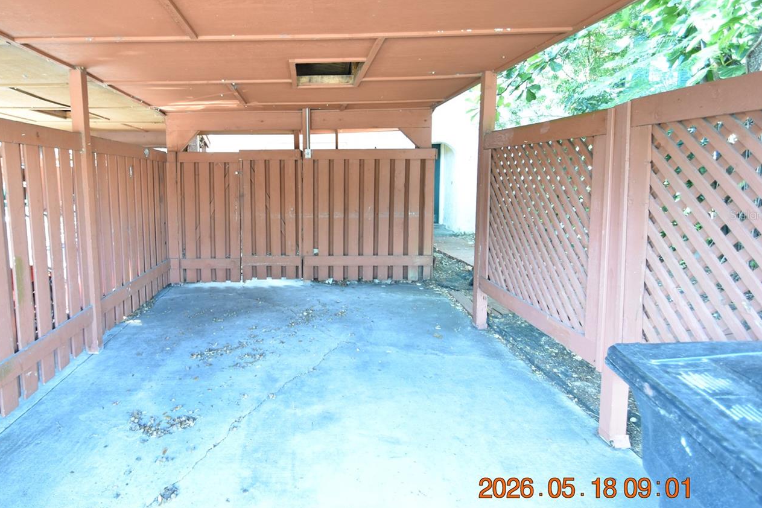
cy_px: 215
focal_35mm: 19
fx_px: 402
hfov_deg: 85.7
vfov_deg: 64.2
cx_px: 301
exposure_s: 1/20
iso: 800
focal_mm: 10
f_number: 3.5
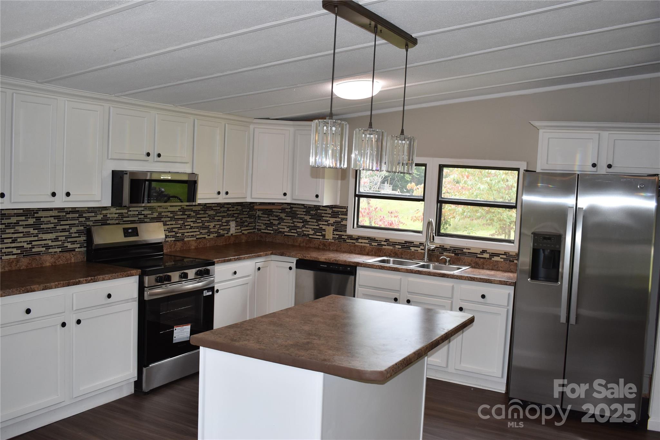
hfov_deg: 57.2
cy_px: 220
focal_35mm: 33
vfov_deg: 40.0
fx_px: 605
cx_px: 330
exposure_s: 1/125
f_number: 5.6
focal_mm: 22
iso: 640
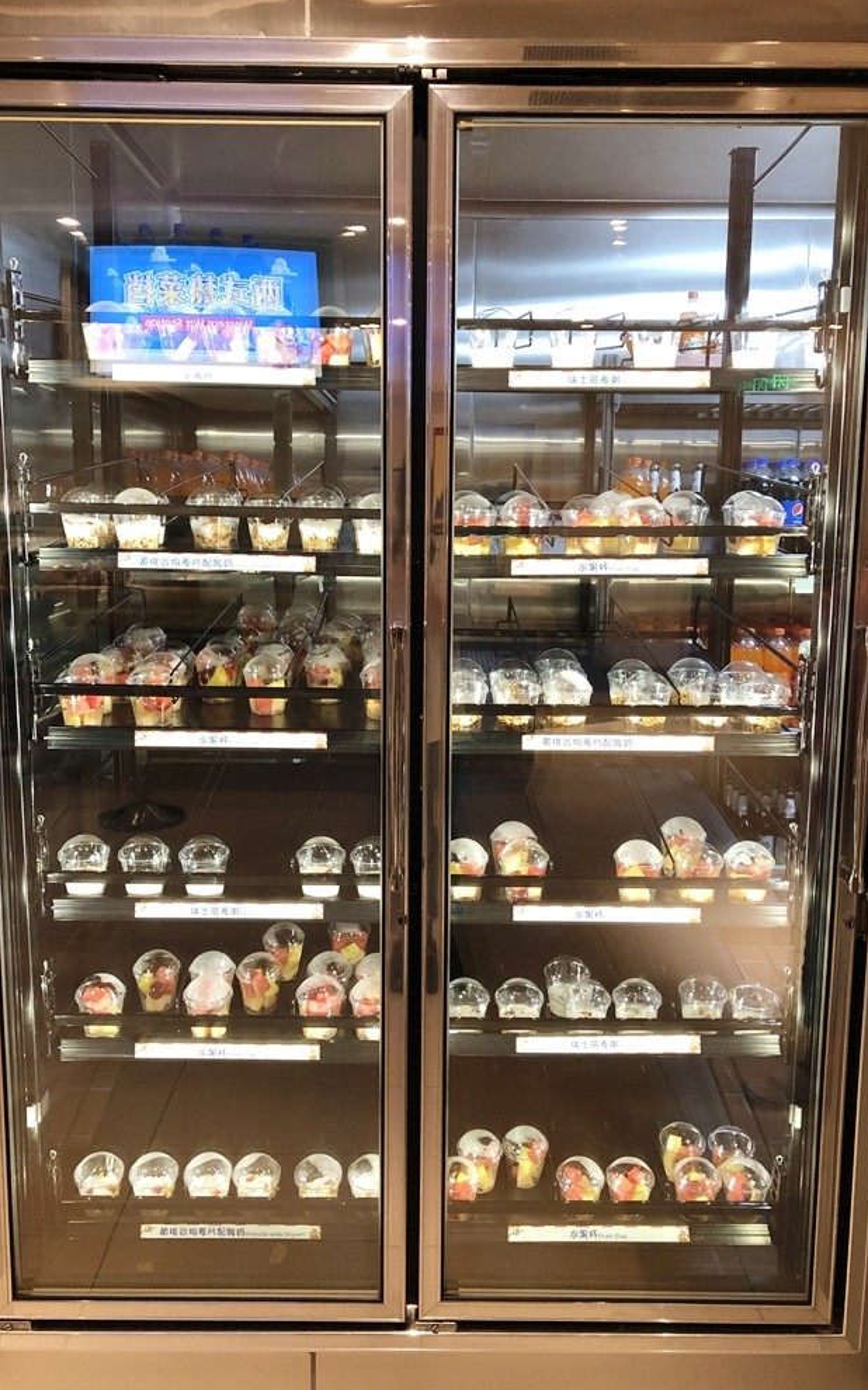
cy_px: 689
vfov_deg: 62.9
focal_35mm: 30
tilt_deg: -8.5
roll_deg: -1.1
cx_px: 414
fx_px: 1136
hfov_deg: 41.8
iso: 64
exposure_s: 1/17
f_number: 1.8
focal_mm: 3.99
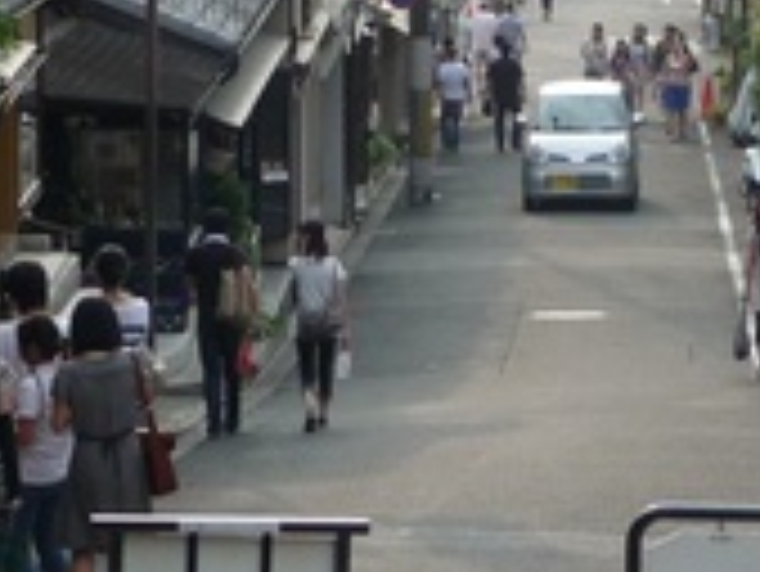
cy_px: -232
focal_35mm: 240
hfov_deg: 8.2
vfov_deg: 6.1
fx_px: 5273
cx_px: 549
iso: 100
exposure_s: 1/160
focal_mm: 9.8
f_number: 4.4
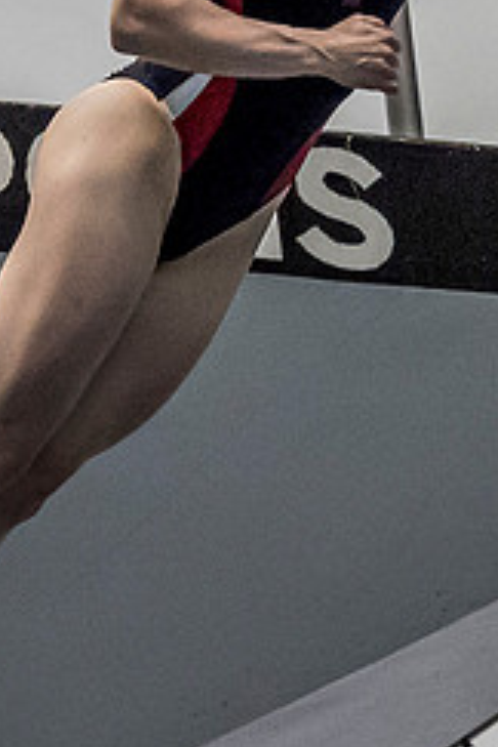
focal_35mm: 832
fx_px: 17263
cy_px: -73
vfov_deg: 2.5
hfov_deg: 1.7
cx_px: 207
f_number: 2.8
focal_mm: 100
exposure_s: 1/1600
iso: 4000
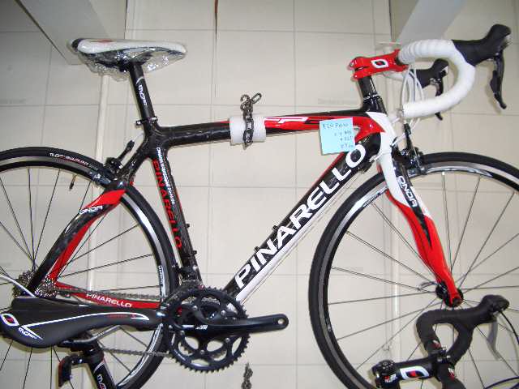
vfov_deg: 40.7
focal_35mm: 35
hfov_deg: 52.6
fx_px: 525
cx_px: 260
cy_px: 194
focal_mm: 5.8
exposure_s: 1/60
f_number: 2.6
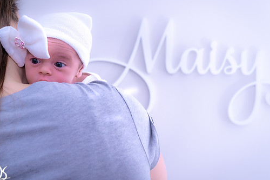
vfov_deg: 21.6
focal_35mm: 63
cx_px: 130
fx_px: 472
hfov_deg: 31.9
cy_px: 97
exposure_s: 1/125
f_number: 5.6
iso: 1600
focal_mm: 50
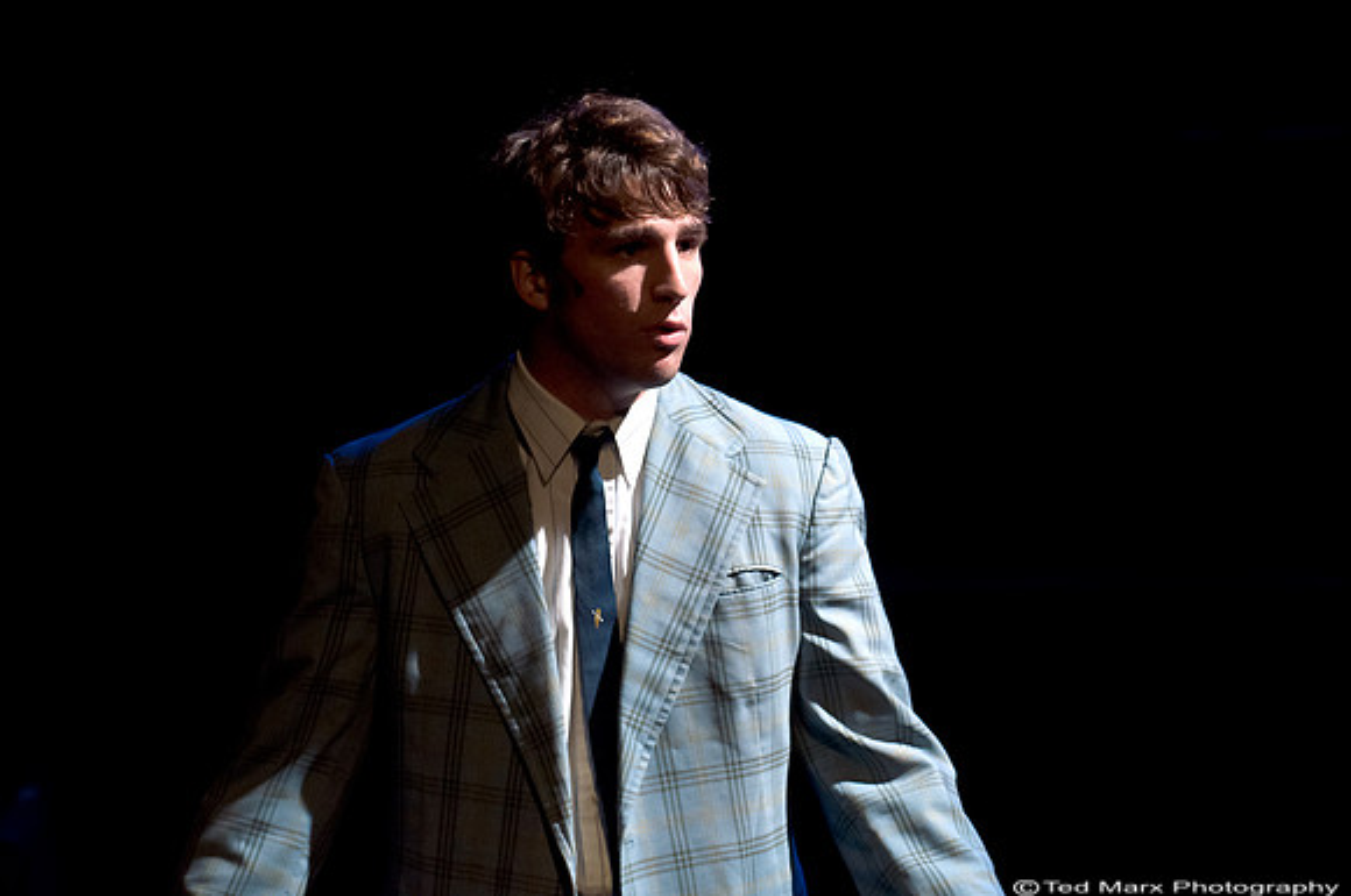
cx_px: 676
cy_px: 448
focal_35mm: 225
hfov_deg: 9.2
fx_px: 8432
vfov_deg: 6.1
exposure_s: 1/100
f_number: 4
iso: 3200
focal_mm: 150
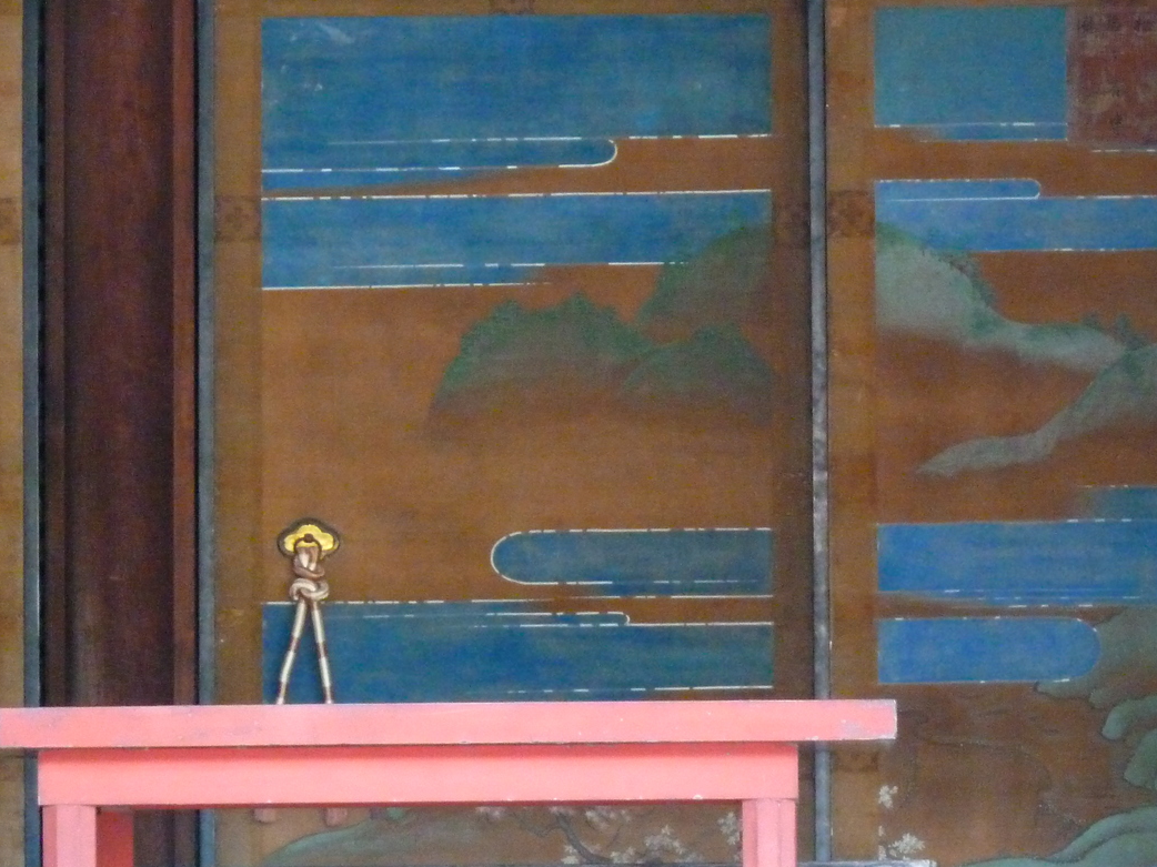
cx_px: 821
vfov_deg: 4.9
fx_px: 10058
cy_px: 554
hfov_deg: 6.6
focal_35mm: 301
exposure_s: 1/8
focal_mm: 32.1
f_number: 4.5
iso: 800
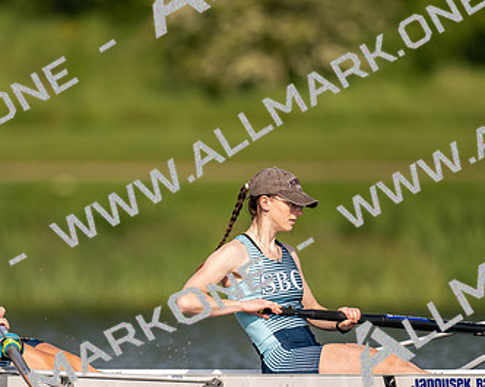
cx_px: 231
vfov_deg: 1.6
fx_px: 14126
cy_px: 252
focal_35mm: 985
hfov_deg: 2.0
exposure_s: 1/2500
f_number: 4
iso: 200
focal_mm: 600
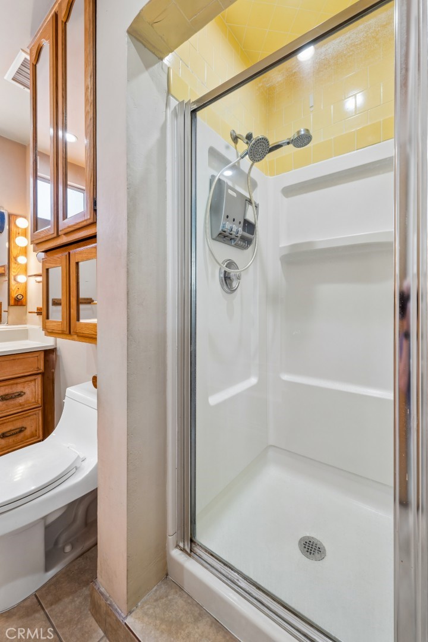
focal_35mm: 14
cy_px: 321
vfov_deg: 104.3
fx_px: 250
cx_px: 214
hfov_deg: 81.2
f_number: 9
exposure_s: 1/50
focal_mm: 14
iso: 2000
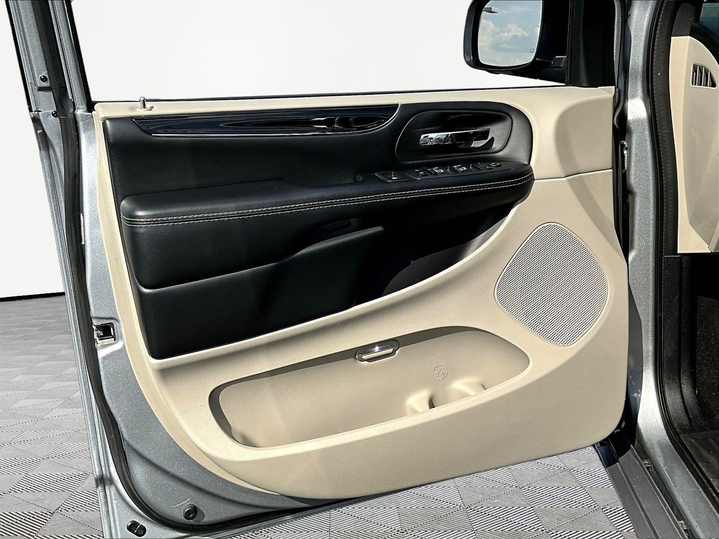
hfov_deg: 61.7
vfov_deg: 48.2
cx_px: 360
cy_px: 270
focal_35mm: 29
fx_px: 602
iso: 25
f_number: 1.8
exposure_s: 1/1577
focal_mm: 3
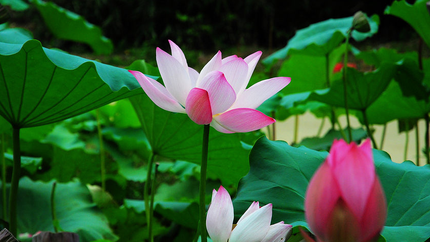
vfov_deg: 9.0
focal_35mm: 135
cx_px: 214
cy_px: 113
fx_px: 1534
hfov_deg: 16.0
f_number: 7.1
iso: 800
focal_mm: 85
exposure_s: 1/800
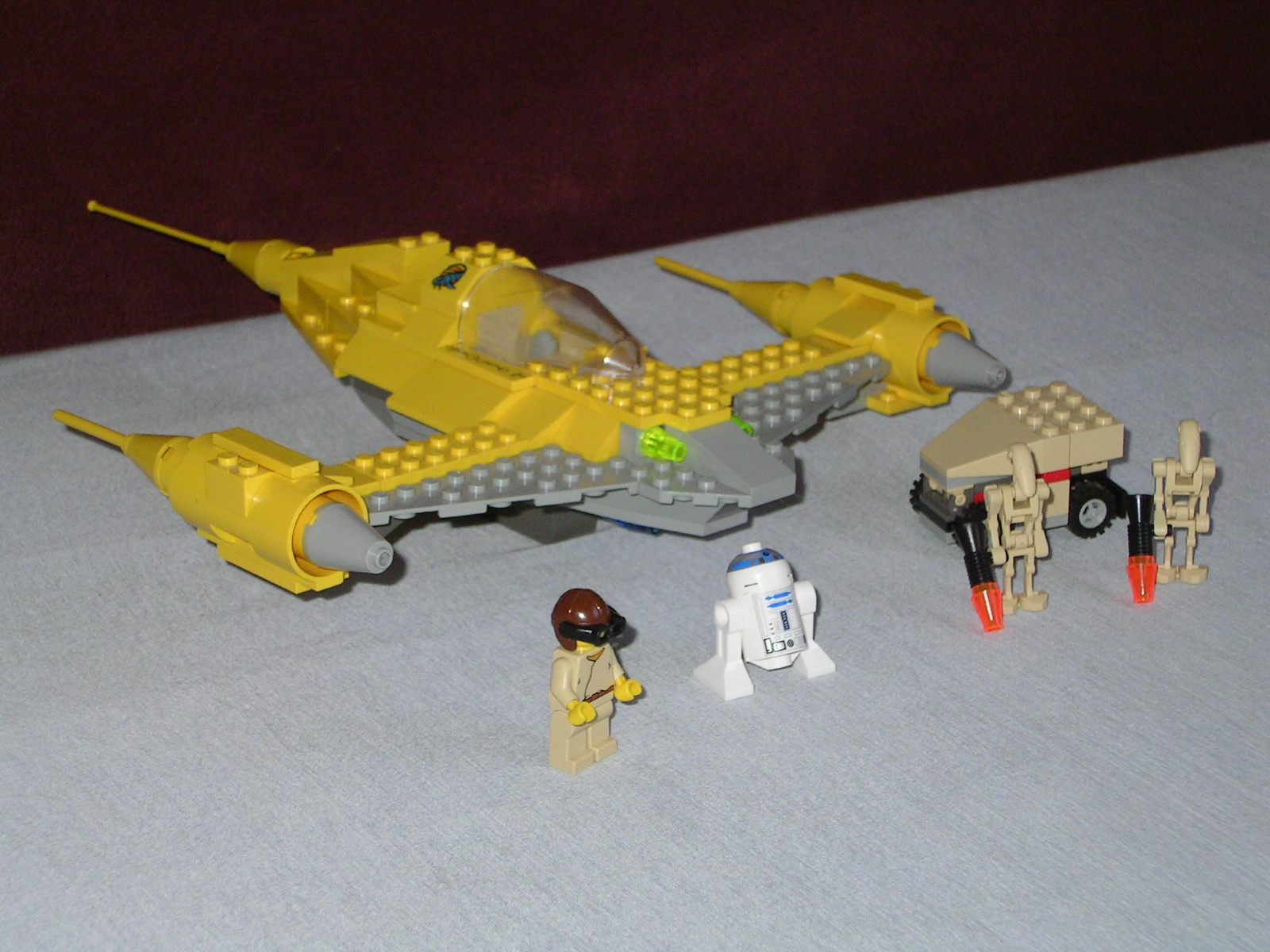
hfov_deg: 23.0
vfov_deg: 17.4
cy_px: 476
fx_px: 3119
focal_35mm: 85
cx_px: 635
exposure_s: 1/71.4
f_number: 4.3
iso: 100
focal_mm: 13.3
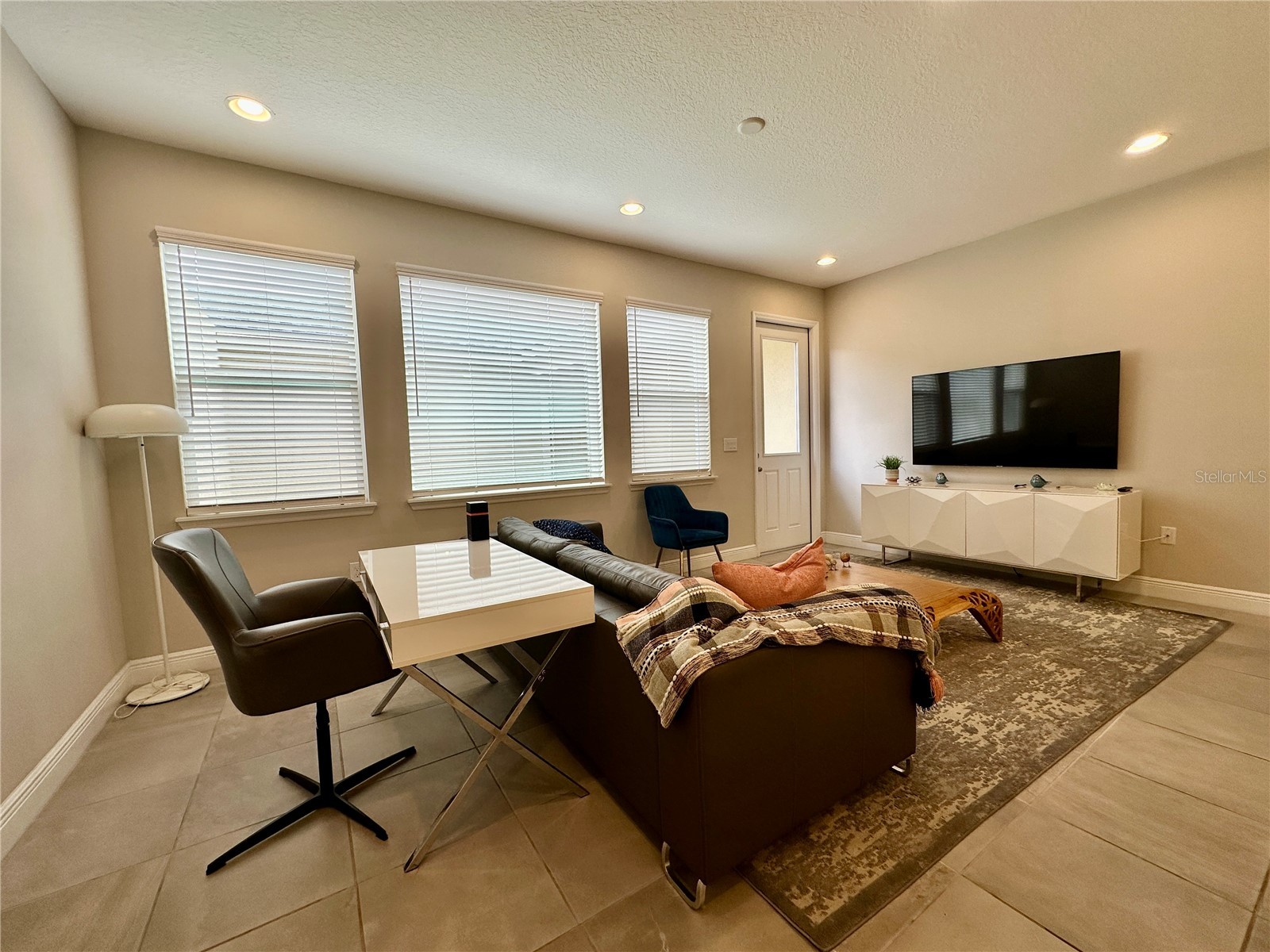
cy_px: 476
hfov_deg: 102.1
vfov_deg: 85.7
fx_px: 514
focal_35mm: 14
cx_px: 635
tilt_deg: -3.0
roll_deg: +1.3
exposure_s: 1/120
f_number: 2.2
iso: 50
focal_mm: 2.22
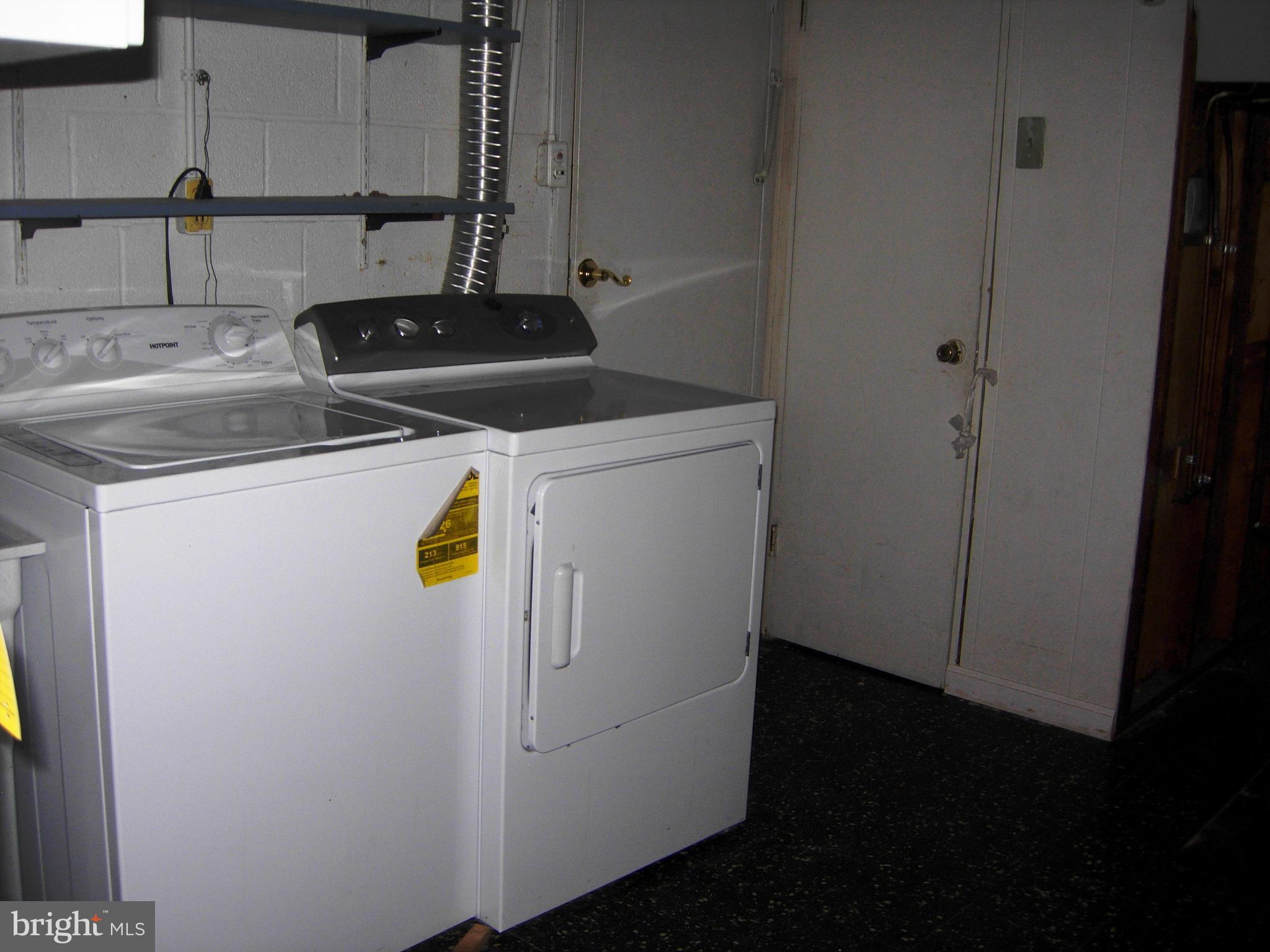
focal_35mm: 36
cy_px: 476
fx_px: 1321
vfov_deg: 39.7
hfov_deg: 51.4
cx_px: 635
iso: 50
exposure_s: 1/45.2
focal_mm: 7.5
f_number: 2.7
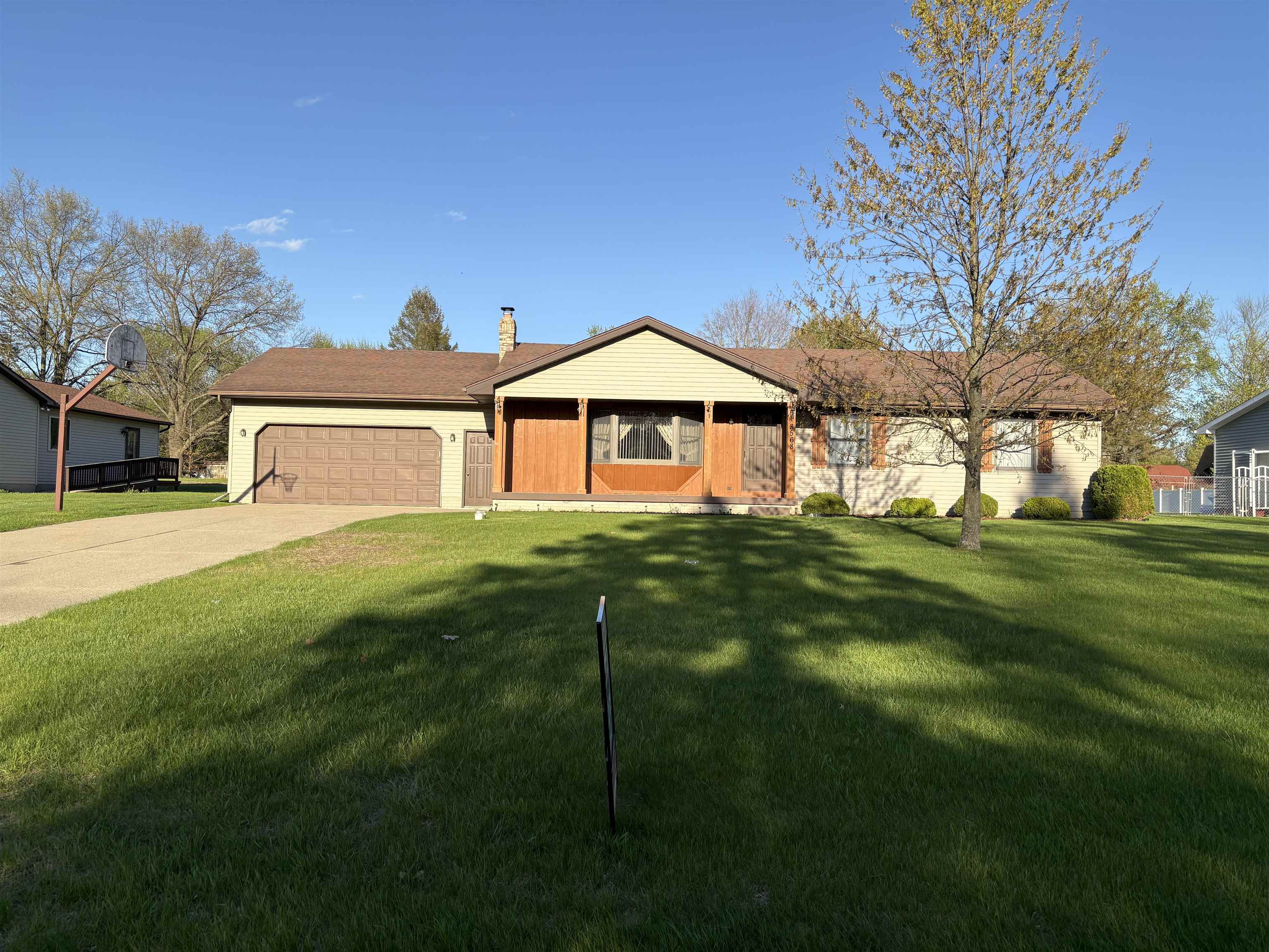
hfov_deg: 67.3
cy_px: 476
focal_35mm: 26
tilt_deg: +1.1
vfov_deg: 53.1
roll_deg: -1.3
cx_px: 634
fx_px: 953
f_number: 1.6
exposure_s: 1/2364
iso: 50
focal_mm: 5.96
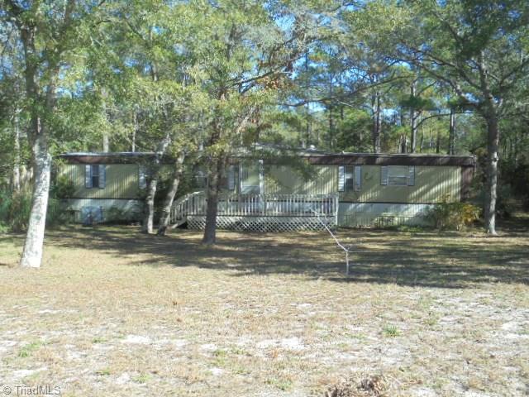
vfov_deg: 37.7
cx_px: 264
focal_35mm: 38
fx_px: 581
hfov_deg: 49.0
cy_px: 198
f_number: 4.2
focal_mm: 6.9
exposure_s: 1/250
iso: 100
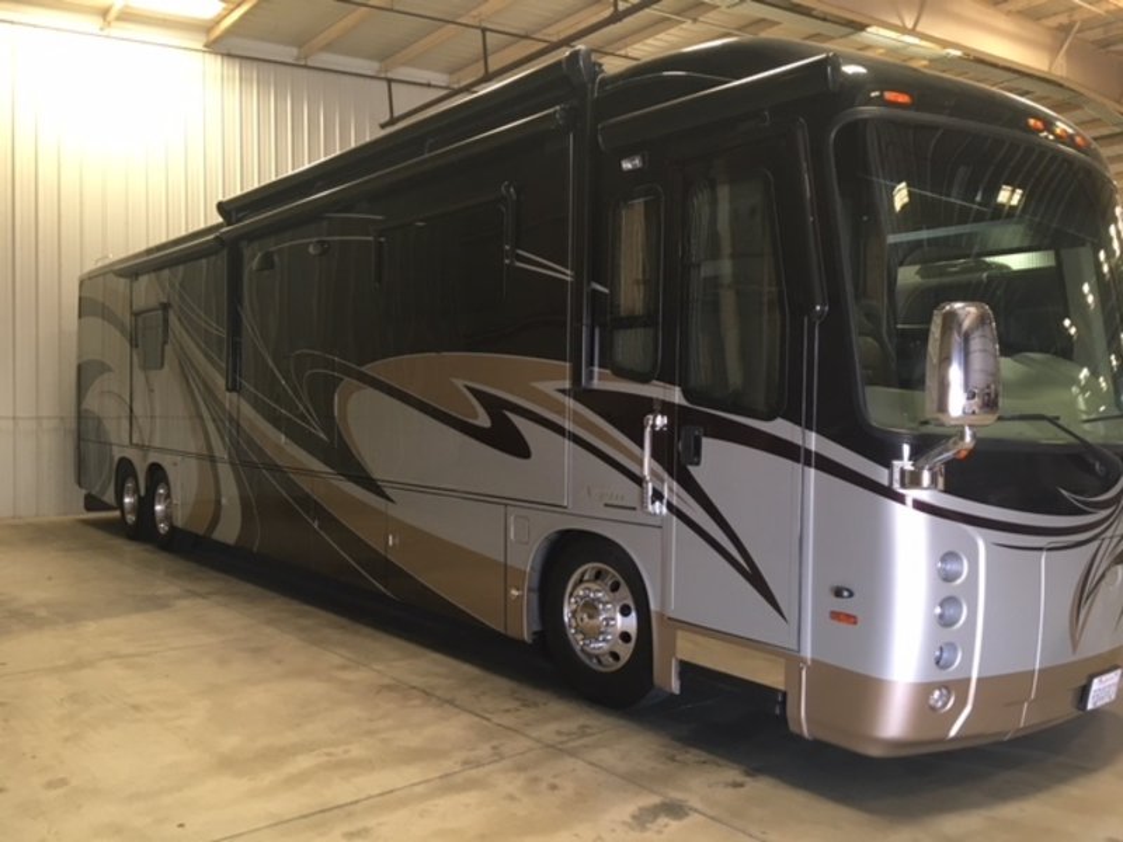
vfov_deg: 48.2
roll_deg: +0.4
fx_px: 941
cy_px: 421
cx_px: 562
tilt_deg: +0.2
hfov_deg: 61.7
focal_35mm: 29
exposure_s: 1/30
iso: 80
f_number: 2.2
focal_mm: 4.15
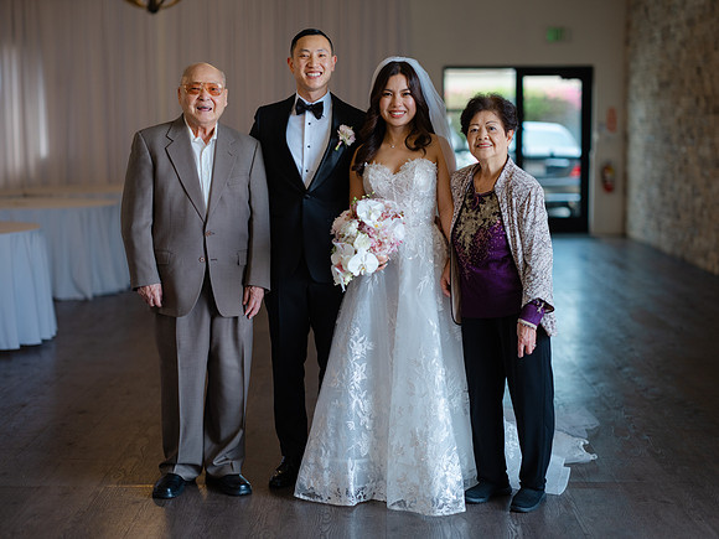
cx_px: 360
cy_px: 270
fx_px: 1309
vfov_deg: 23.3
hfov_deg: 30.7
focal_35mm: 63
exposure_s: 1/200
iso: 320
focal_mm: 80
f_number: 1.7
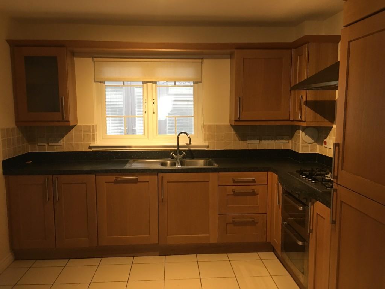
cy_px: 144
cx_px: 192
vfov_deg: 48.2
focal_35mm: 29
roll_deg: +0.0
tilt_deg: -6.3
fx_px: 323
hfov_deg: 61.7
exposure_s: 1/33
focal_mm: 4.15
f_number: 2.2
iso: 160
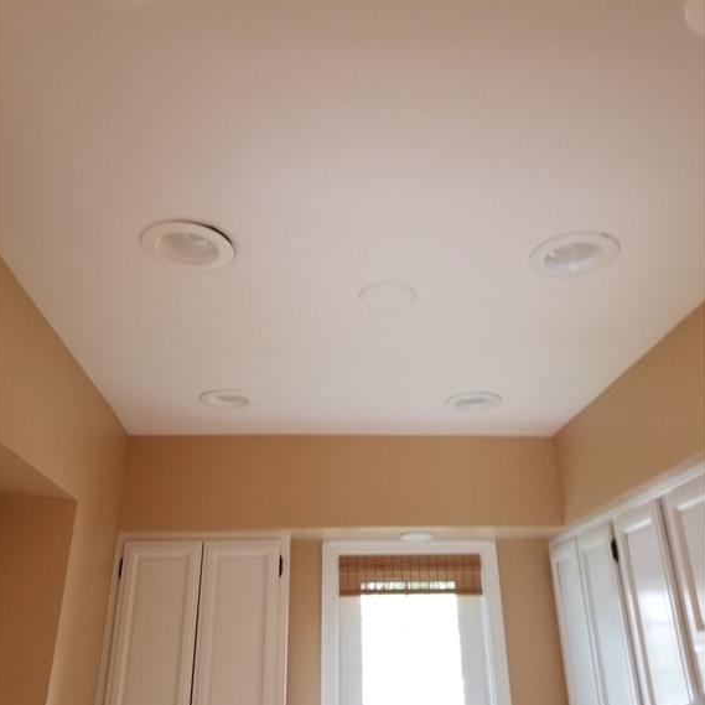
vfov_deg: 52.0
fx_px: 714
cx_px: 351
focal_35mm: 31
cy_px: 268
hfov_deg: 52.5
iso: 160
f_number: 1.7
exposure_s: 1/24
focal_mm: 4.25
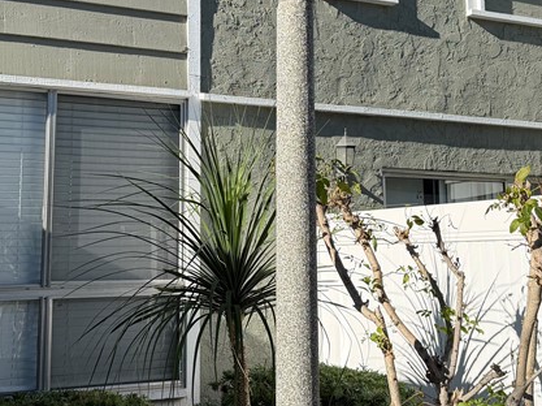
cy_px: 95
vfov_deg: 24.5
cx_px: 239
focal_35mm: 59
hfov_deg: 32.7
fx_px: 923
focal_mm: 6.76
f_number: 1.78
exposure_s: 1/4405
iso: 100
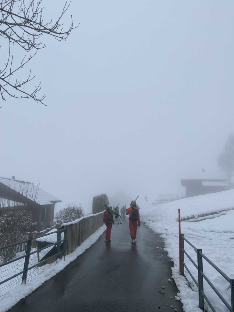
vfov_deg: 67.3
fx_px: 234
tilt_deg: +9.2
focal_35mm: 26
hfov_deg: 53.1
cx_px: 117
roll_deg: +0.9
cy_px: 156
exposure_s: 1/1808
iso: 32
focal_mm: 4.25
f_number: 1.8
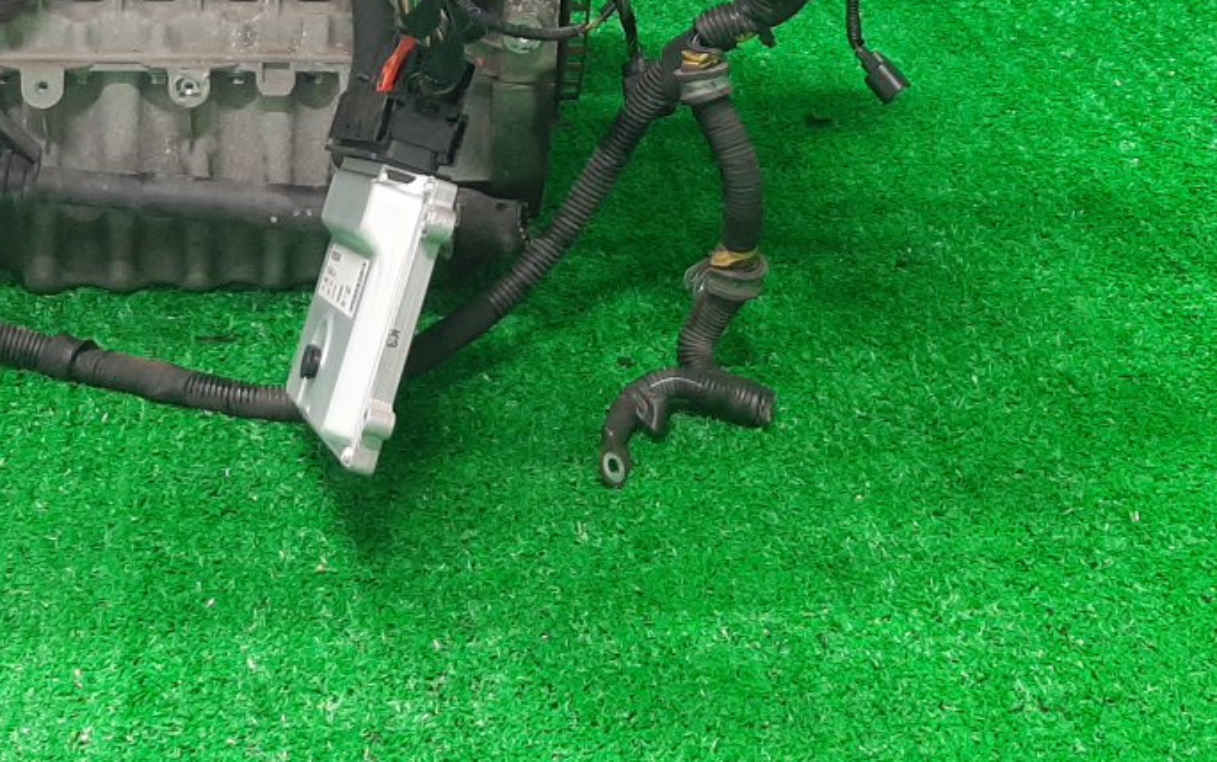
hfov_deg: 35.0
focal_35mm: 58
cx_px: 486
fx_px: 1924
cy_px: -112
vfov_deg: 21.1
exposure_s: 1/50
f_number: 1.7
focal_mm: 3.93
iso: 200
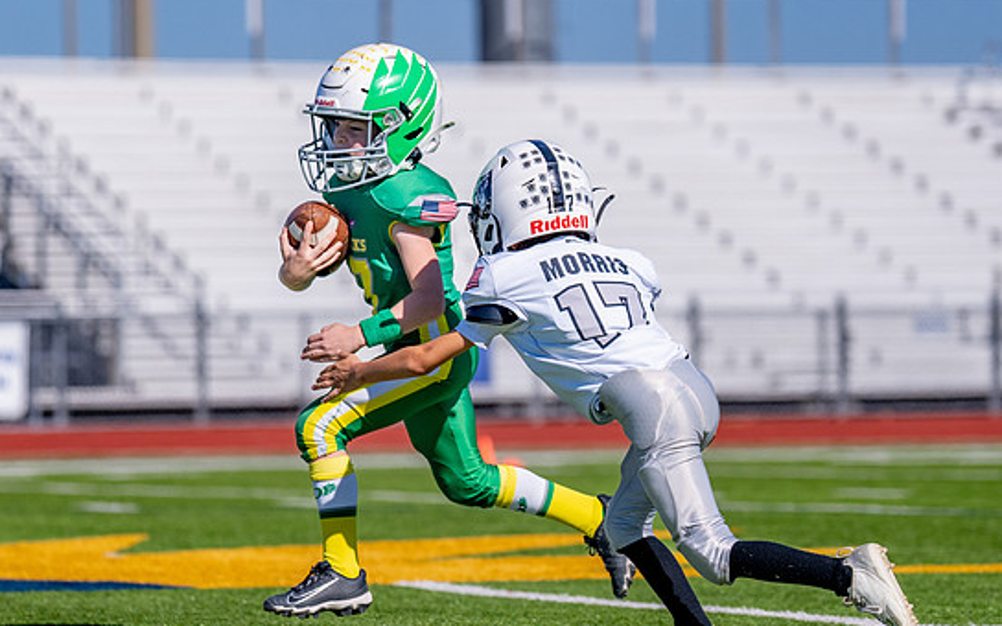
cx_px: 388
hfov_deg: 9.5
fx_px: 6035
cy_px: 367
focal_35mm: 221
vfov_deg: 5.9
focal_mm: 120
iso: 250
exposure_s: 1/8000
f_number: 2.8
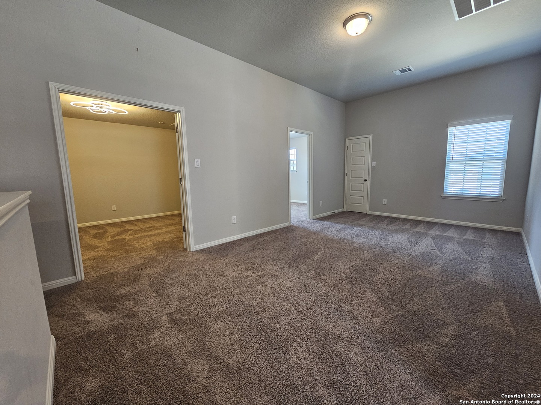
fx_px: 203
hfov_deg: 106.2
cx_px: 270
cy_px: 202
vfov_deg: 89.9
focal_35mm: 13
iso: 200
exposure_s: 1/60
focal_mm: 2.2
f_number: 2.2
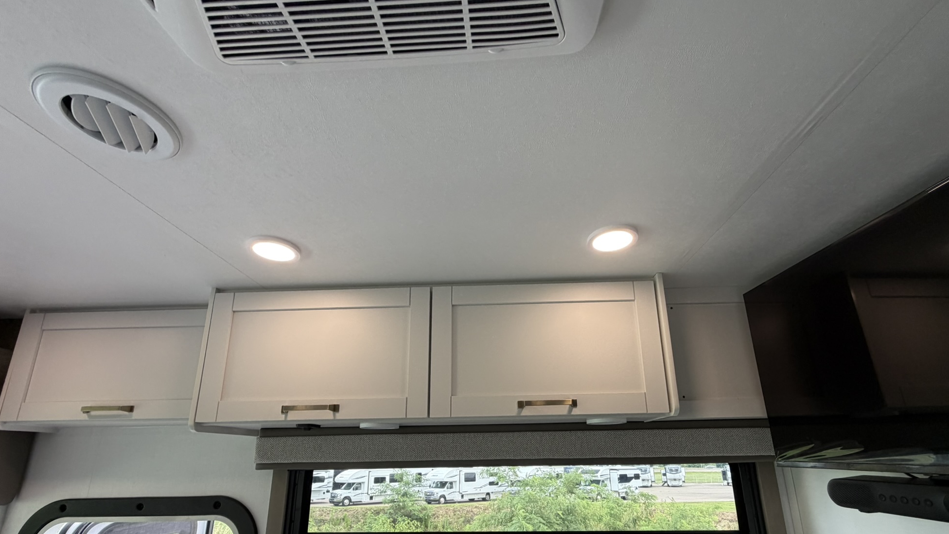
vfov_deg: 65.5
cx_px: 492
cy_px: 351
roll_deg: +0.8
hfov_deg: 99.3
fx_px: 403
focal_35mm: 16
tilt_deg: +14.0
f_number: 2.2
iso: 160
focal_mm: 2.22
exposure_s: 1/121
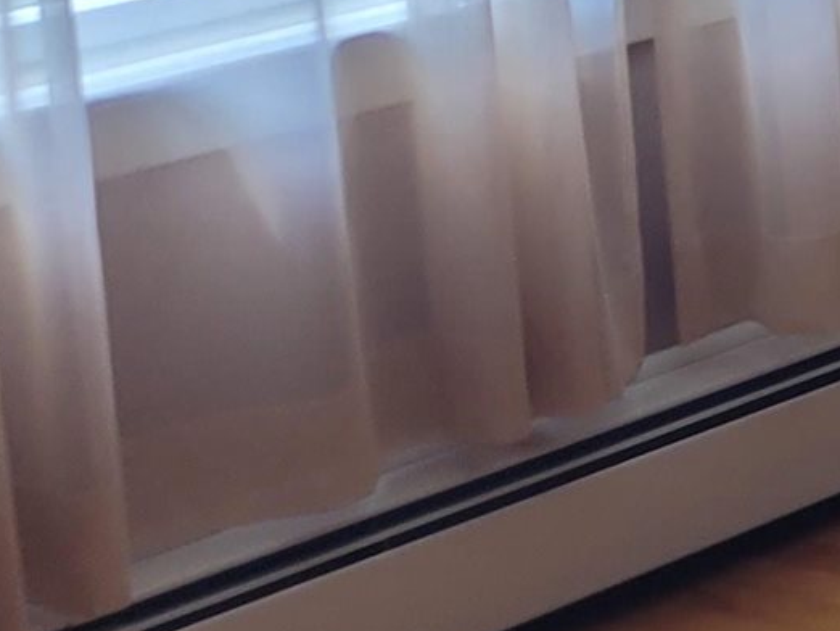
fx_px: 3714
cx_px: 2309
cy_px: -278
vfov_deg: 9.5
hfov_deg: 10.3
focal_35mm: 153
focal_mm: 5.4
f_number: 1.8
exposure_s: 1/120
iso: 64
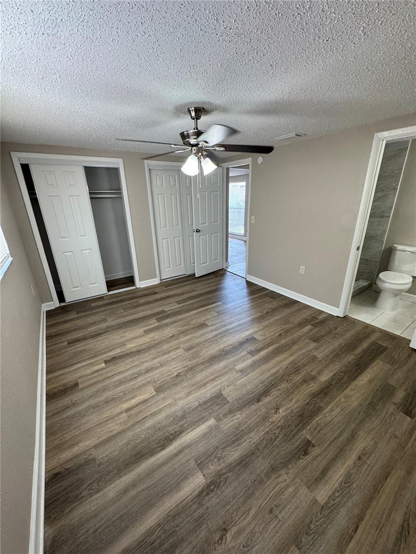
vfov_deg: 102.1
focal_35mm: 14
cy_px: 277
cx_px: 208
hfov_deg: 85.7
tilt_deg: -19.9
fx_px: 224
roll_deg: +0.6
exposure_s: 1/120
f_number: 2.2
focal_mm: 2.22
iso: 250
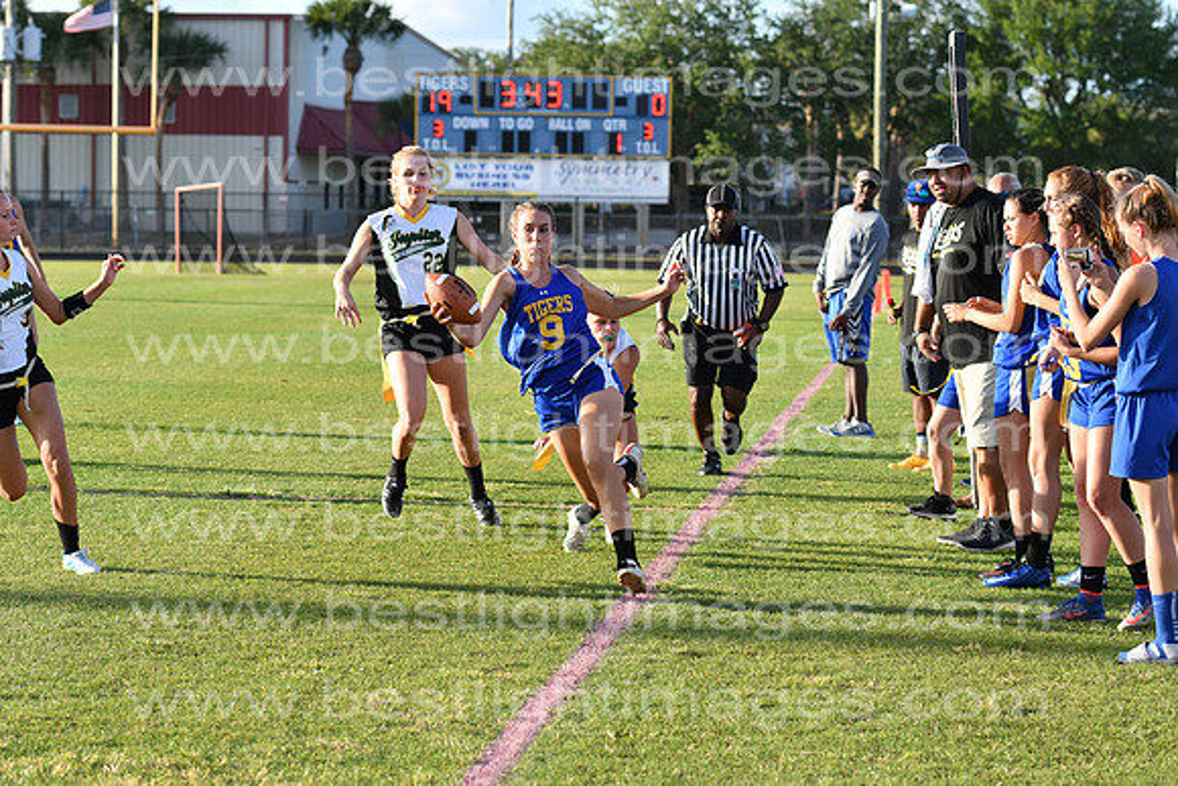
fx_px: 3829
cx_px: 589
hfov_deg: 17.5
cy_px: 393
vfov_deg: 11.7
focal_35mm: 117
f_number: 4
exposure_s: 1/2000
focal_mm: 78
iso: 400
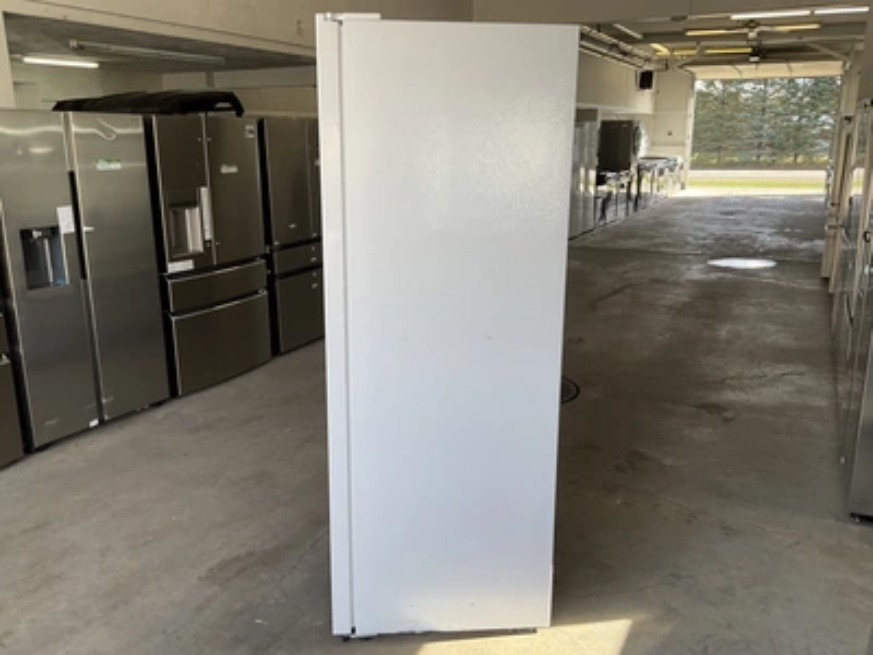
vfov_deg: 48.2
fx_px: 731
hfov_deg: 61.7
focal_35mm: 29
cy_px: 328
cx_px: 436
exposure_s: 1/122
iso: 20
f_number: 1.8
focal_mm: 3
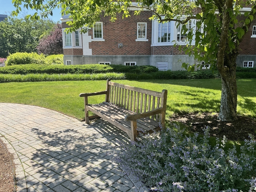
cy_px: 96
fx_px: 214
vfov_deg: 48.2
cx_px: 128
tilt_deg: -11.4
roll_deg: -0.5
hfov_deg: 61.7
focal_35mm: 29
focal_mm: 3
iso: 16
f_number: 1.8
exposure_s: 1/1121
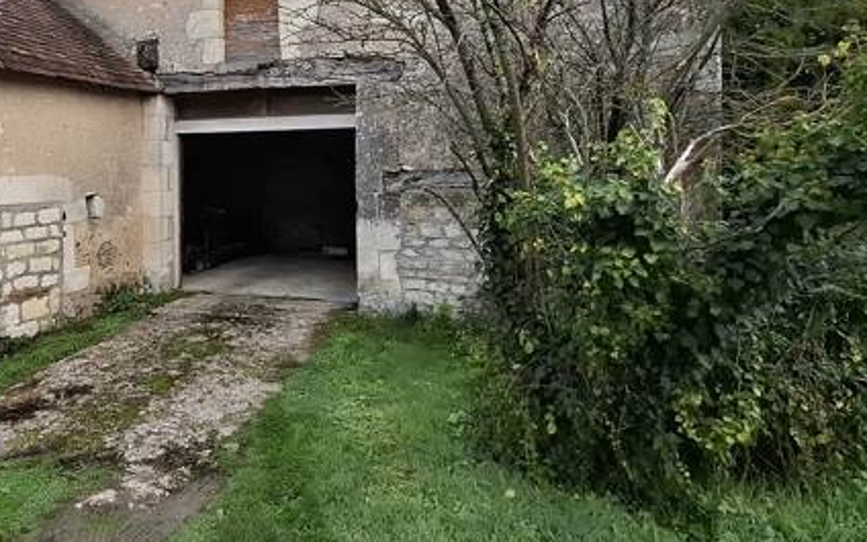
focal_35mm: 26
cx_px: 266
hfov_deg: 67.8
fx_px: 614
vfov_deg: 46.5
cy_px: 164
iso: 40
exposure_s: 1/290
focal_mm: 1.74
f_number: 2.2
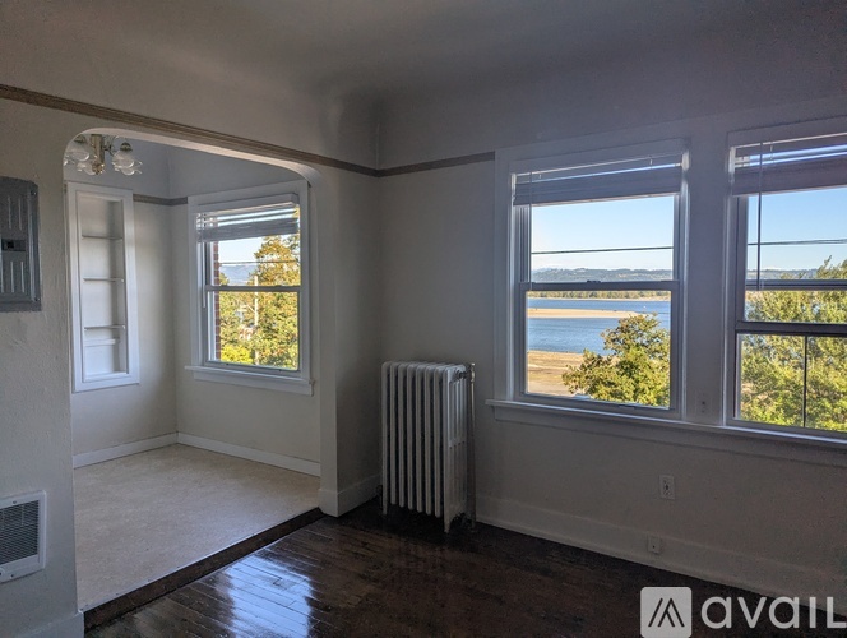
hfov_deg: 71.5
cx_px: 424
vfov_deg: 56.9
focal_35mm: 24
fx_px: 588
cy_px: 319
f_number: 1.85
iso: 37
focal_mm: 6.81
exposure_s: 1/536
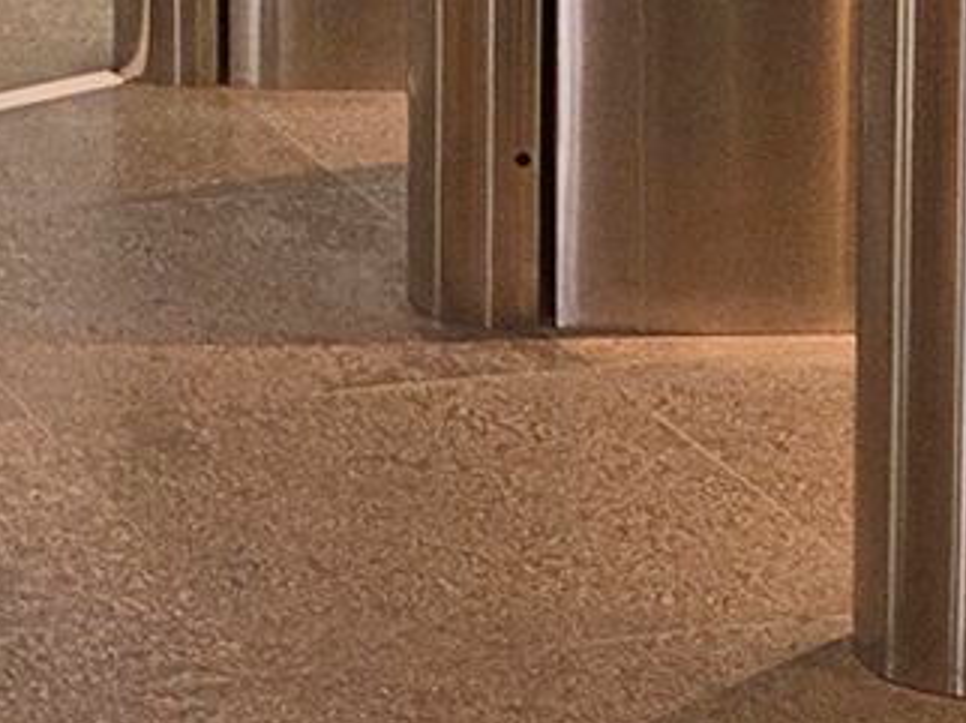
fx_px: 3988
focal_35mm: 143
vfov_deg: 9.7
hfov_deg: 13.3
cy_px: -660
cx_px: -336
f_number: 1.8
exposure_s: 1/100
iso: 250
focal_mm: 5.4
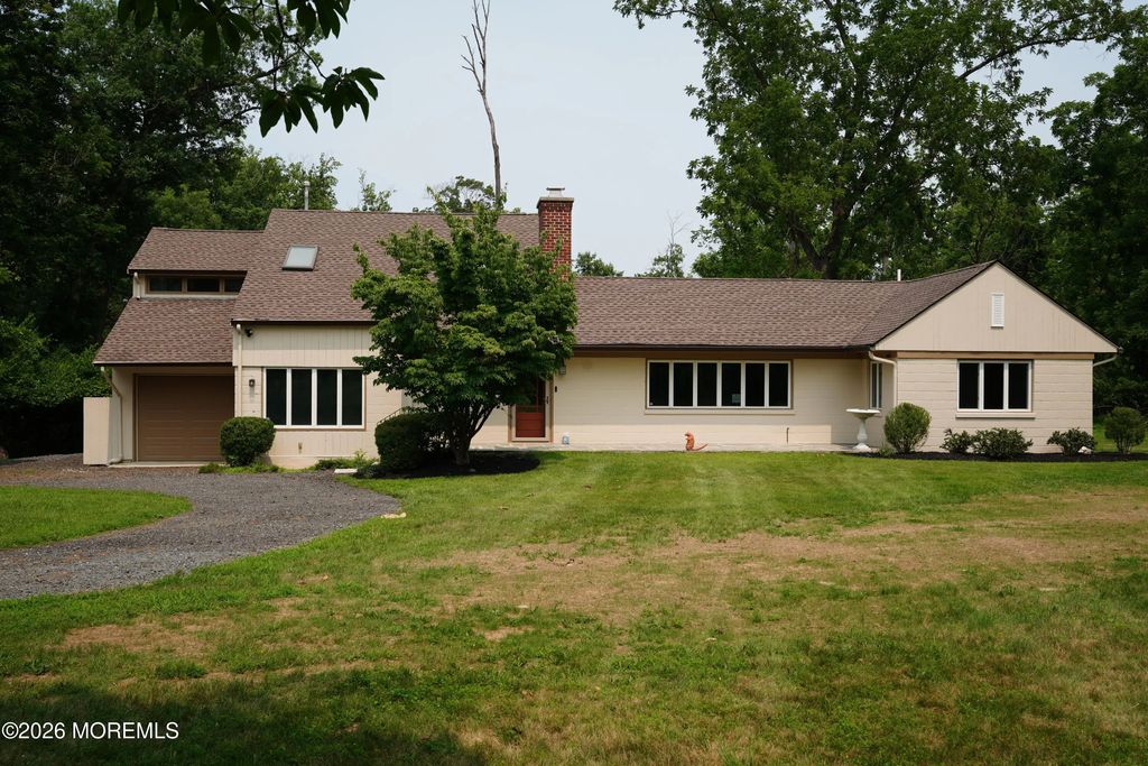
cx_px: 574
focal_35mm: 32
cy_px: 383
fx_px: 1036
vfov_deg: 40.5
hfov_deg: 58.0
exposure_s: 1/250
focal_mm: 32.5
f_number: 9
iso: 125
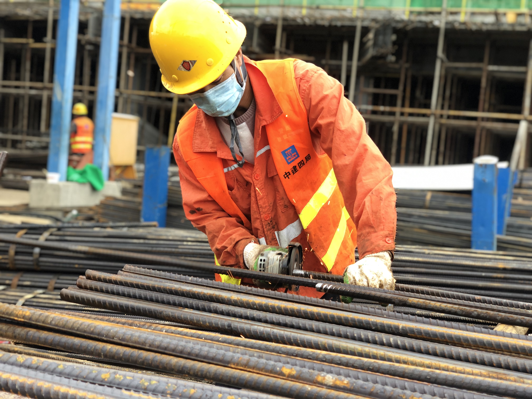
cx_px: 266
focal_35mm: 52
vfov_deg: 28.0
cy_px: 200
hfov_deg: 36.8
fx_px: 799
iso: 20
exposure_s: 1/60
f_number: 2.4
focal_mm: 6
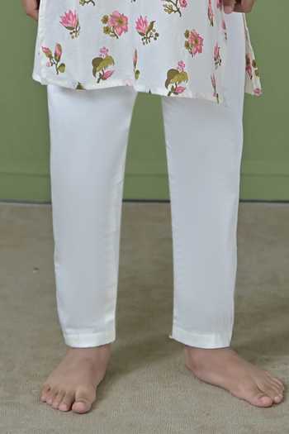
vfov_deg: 31.4
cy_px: 217
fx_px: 771
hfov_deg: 21.2
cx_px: 144
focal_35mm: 64
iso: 640
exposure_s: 1/160
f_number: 3.5
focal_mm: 64
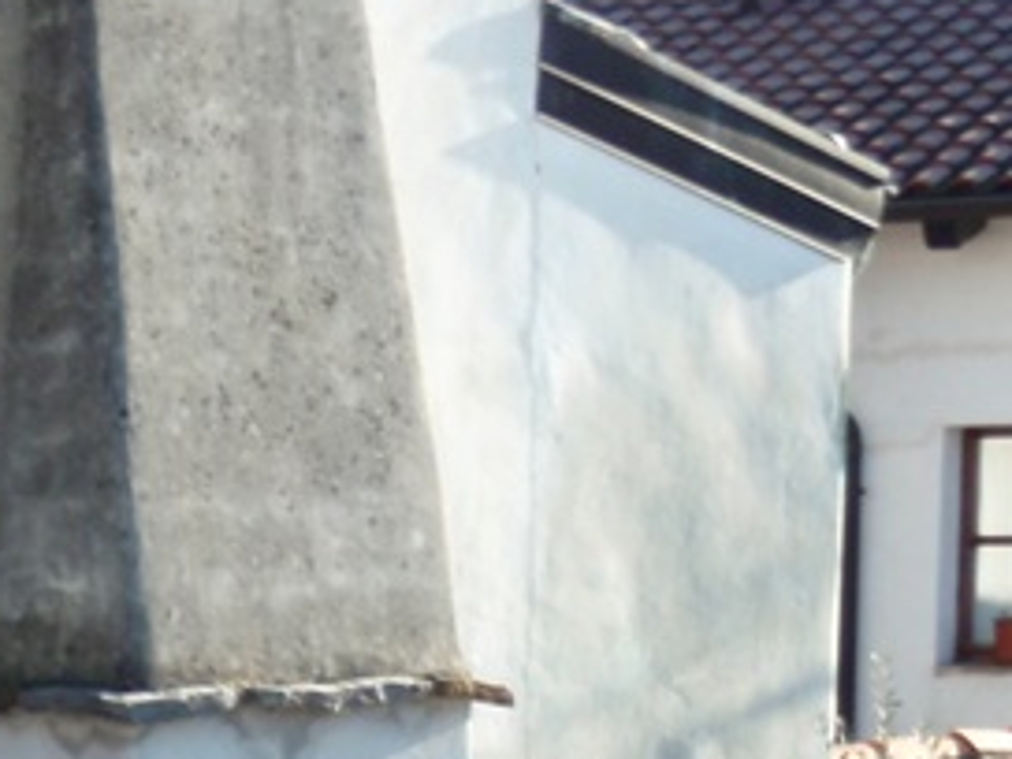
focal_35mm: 181
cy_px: 1380
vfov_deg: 7.9
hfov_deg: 10.4
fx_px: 5292
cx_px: -707
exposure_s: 1/125
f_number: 4.2
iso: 64
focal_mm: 8.69
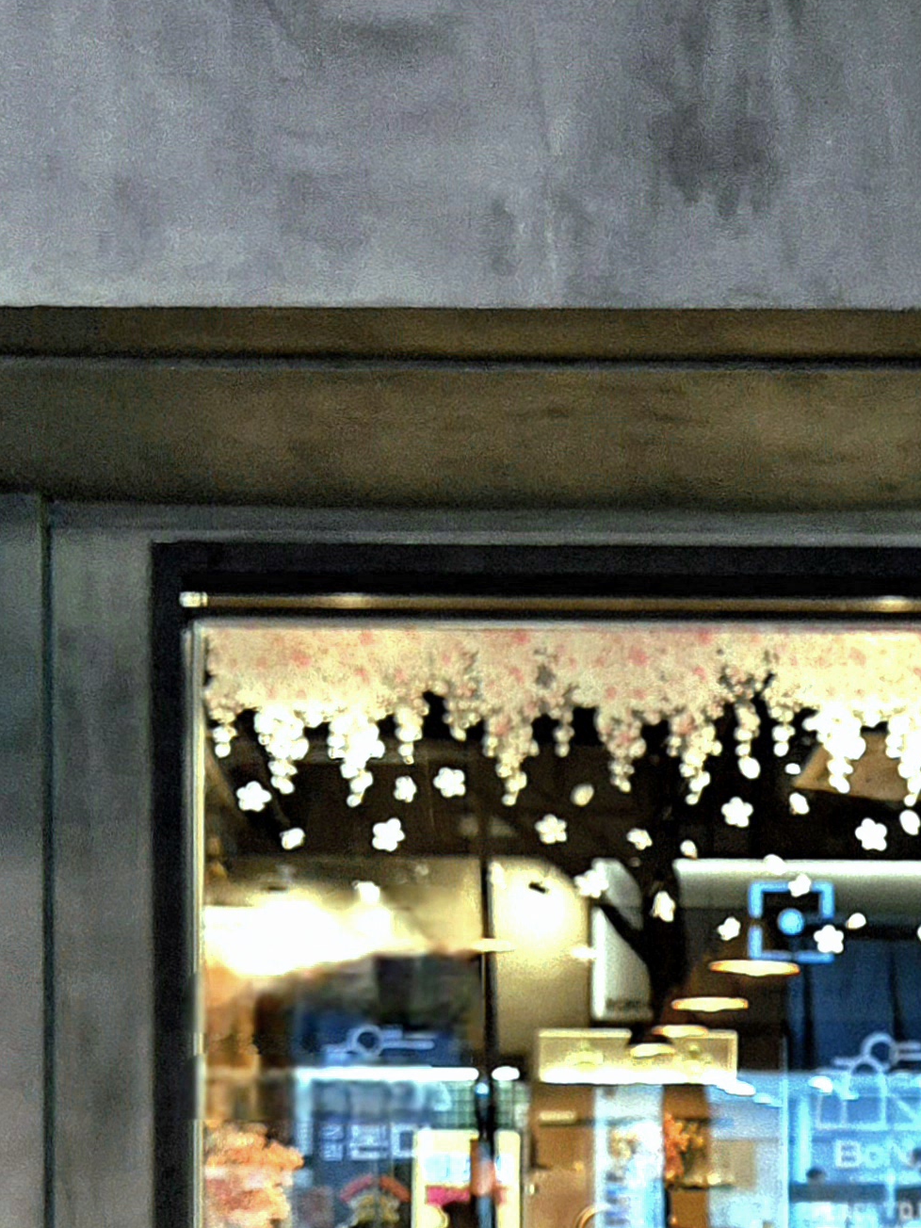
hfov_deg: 22.9
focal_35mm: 61
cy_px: 885
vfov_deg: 31.2
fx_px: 2164
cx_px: 946
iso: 500
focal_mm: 5.4
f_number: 1.8
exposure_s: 1/60.2
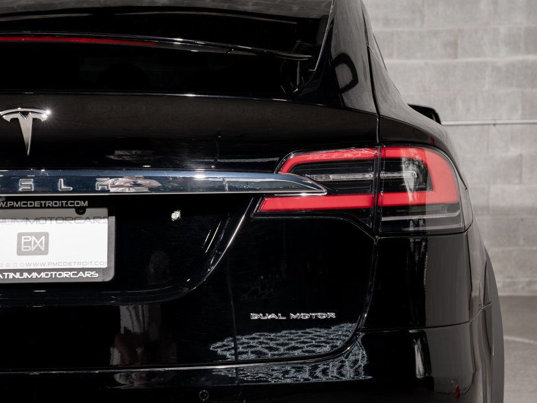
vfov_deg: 18.2
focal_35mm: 81
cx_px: 255
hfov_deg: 24.1
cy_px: 188
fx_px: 1256
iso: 250
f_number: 6.3
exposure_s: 1/50
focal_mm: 68
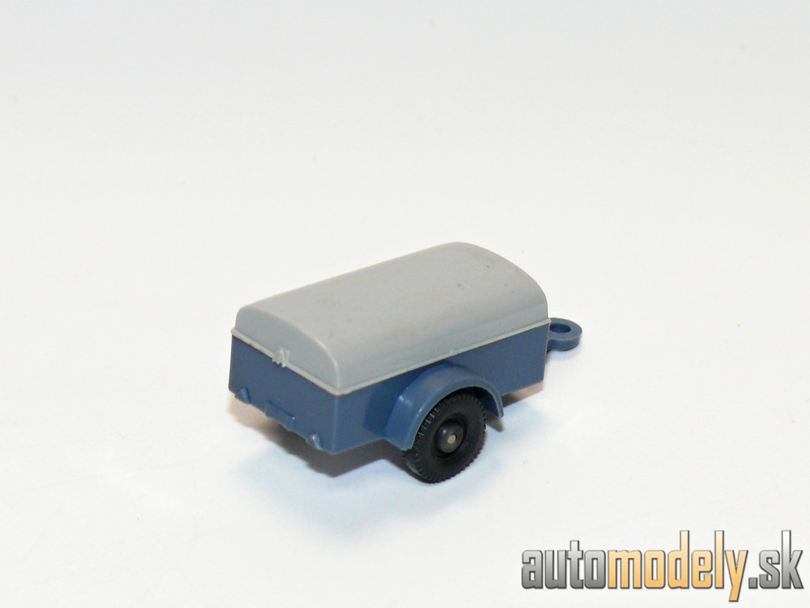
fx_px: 3416
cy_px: 304
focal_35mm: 146
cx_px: 405
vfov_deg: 10.2
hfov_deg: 13.5
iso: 100
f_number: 4
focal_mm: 17.2
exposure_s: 1/30
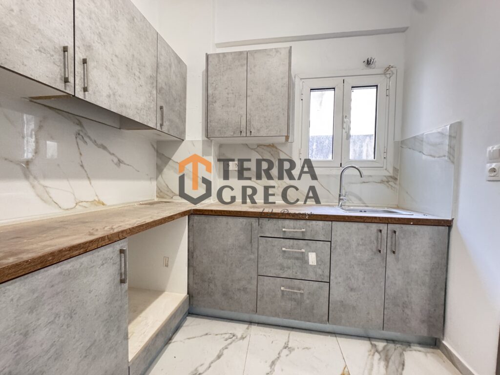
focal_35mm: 14
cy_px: 188
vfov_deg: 85.7
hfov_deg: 102.1
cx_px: 250
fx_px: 202
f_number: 2.2
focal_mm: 2.22
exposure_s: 1/50
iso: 640
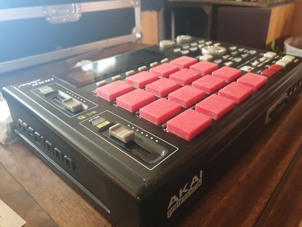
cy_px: 114
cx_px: 151
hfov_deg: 67.3
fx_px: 227
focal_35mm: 26
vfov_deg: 53.1
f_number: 1.5
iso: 400
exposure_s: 1/33
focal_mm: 4.3
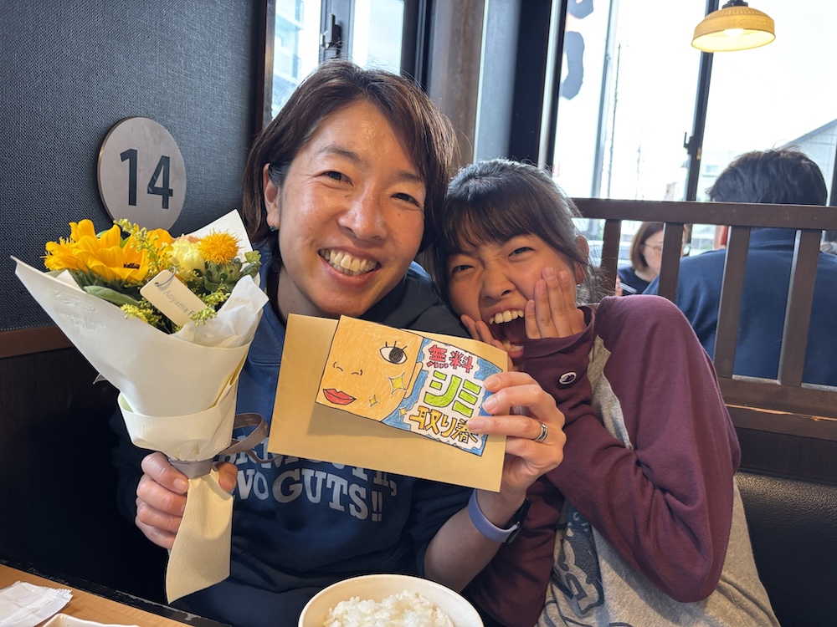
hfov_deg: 67.3
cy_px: 314
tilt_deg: -5.7
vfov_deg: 53.1
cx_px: 418
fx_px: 629
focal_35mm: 26
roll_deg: -3.3
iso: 125
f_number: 1.6
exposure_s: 1/50
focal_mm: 5.96
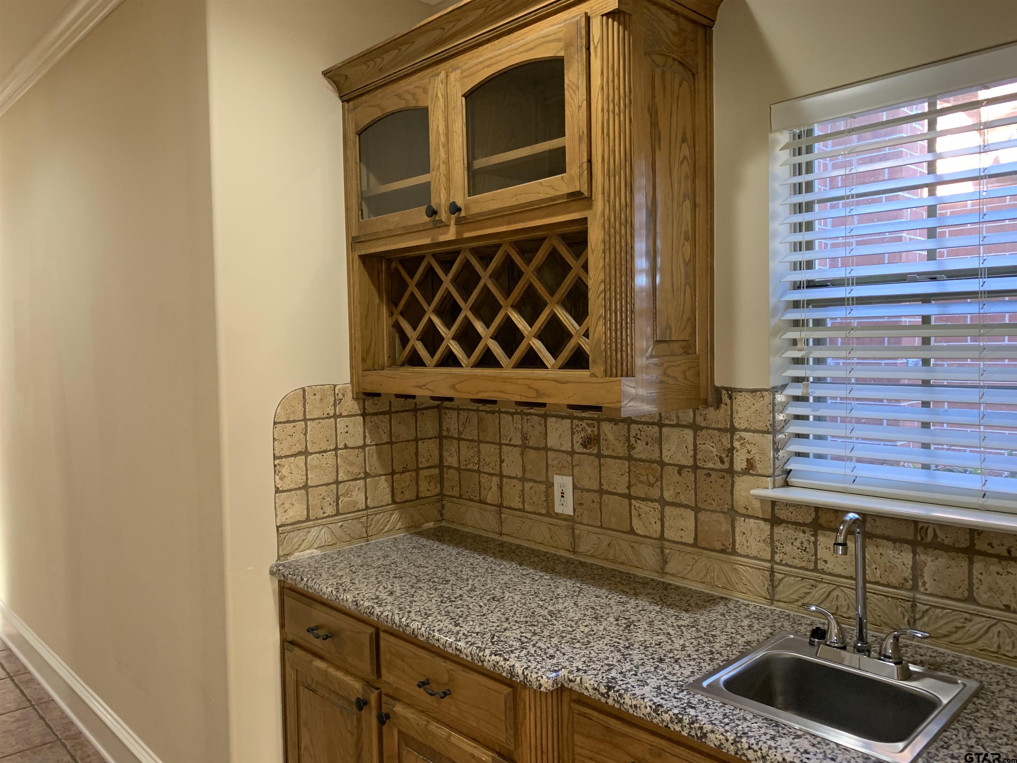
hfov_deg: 67.3
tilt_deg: -3.9
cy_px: 382
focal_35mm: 26
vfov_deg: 53.1
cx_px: 508
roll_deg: +1.1
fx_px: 764
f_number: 1.8
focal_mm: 4.25
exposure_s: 1/60
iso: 250
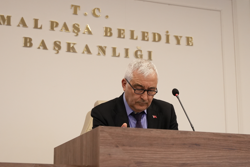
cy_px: 83
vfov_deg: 15.2
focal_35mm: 90
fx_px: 625
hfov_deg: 22.6
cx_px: 130
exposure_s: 1/125
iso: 2000
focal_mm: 46.9
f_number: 2.8
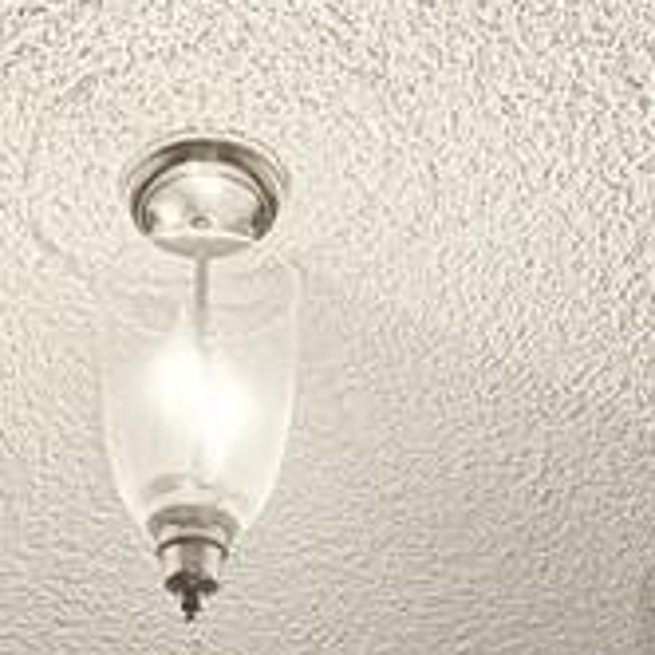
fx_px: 2548
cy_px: 1815
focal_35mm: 119
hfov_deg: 14.6
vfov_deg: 11.0
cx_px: 185
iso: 400
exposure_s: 1/60
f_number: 2.2
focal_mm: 2.2
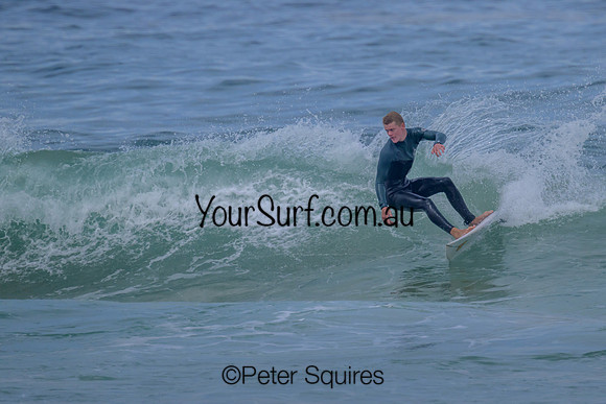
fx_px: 18127
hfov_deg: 1.9
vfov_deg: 1.3
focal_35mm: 1077
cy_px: 149
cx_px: 380
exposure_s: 1/2000
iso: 720
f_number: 11
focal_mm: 800
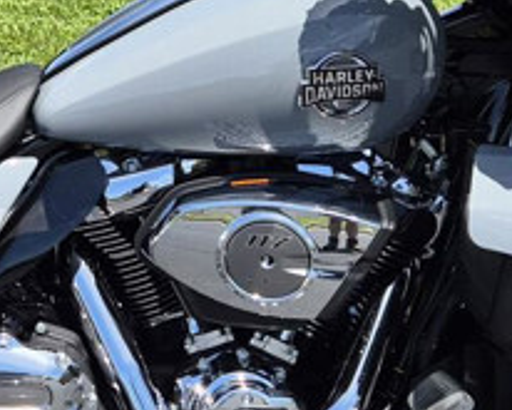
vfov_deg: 13.2
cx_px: -71
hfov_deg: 16.0
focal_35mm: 116
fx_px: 1759
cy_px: 55
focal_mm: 5.4
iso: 80
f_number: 1.8
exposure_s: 1/4368
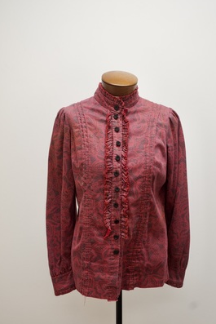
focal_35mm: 51
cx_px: 119
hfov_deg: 26.5
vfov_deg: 38.8
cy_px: 180
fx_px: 459
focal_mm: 30
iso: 1600
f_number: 6.3
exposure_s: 1/100
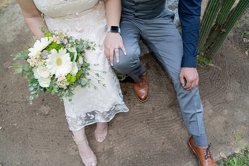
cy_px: 83
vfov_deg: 53.2
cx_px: 124
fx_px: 166
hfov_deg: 73.7
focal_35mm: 24
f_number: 3.5
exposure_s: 1/250
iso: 250
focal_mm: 24
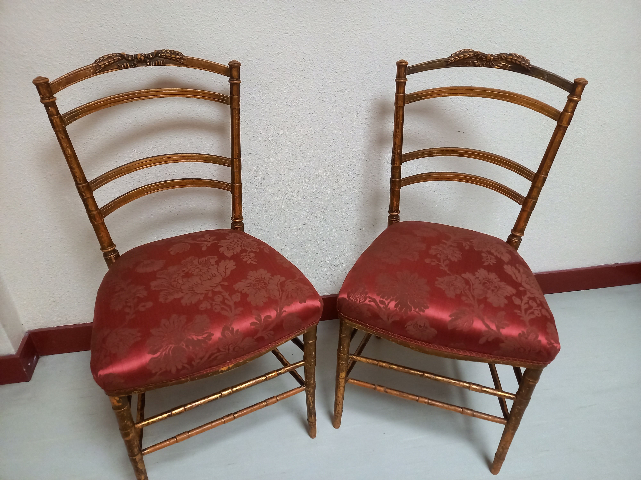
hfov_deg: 69.4
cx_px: 320
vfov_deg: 54.9
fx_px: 463
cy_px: 240
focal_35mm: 25
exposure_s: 1/24
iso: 400
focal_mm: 4.65
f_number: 1.8
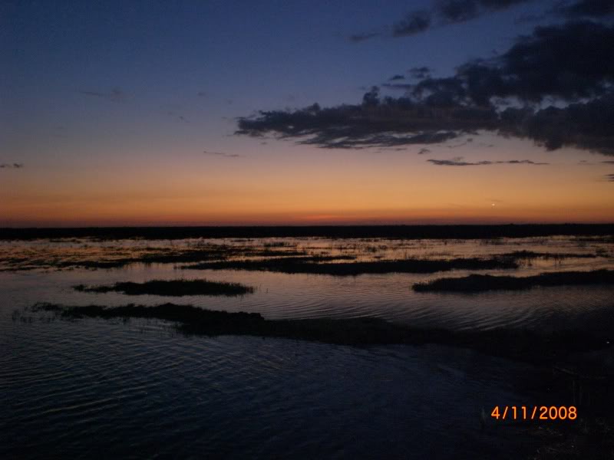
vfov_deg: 37.7
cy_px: 230
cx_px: 307
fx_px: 674
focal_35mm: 38
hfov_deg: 49.0
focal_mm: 6.3
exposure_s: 1/60
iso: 200
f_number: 3.1
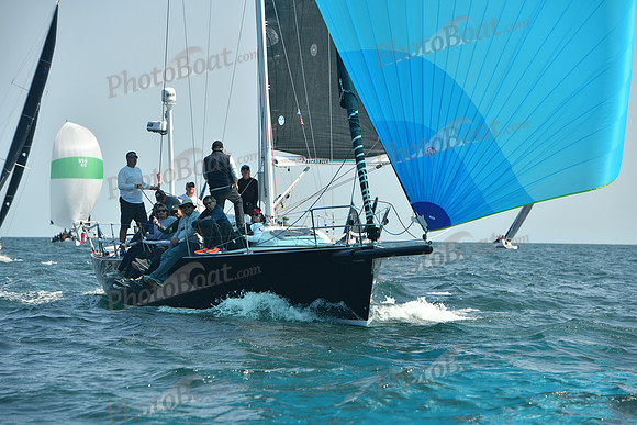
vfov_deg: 9.2
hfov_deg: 13.7
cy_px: 212
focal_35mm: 150
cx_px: 318
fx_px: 2655
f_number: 6.3
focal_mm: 150
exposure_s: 1/640
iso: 320
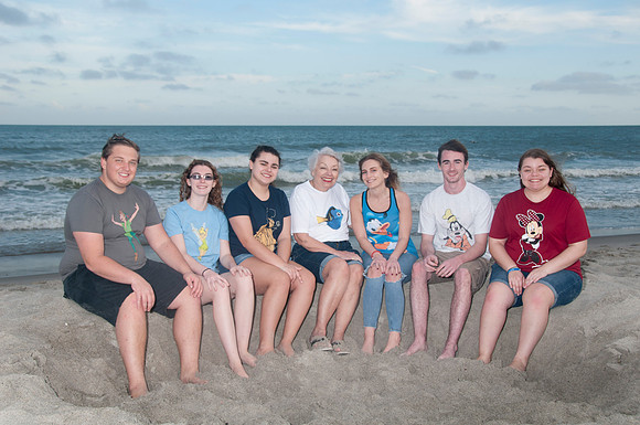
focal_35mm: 39
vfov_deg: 34.1
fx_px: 692
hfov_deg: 49.6
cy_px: 212
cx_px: 320
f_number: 6.3
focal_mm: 26
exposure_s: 1/250
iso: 100
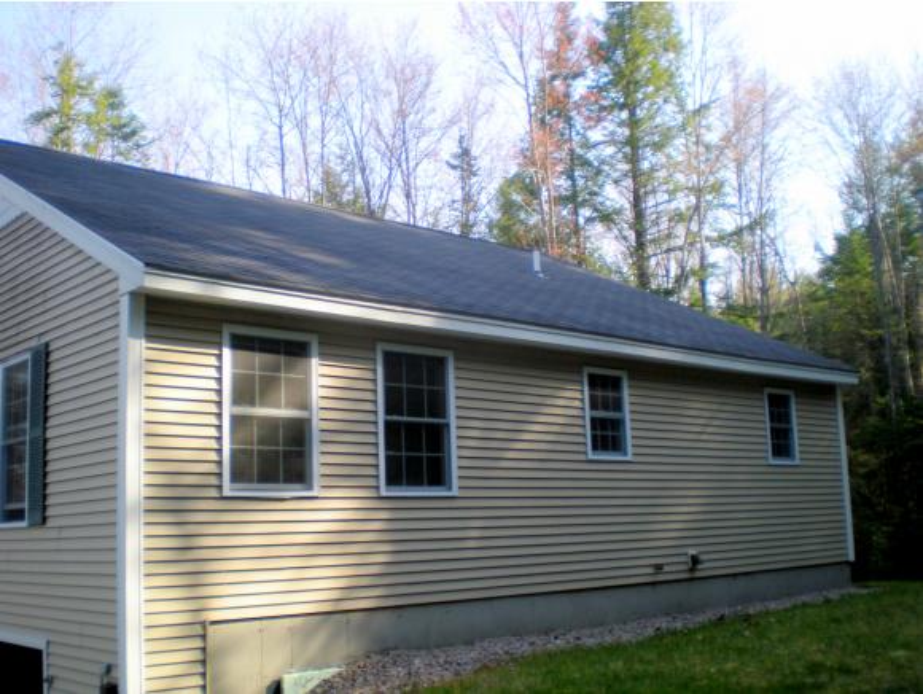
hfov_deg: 48.9
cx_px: 462
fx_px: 1014
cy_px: 347
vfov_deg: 37.8
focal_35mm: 38
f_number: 3.1
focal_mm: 6.3
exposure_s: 1/256
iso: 64
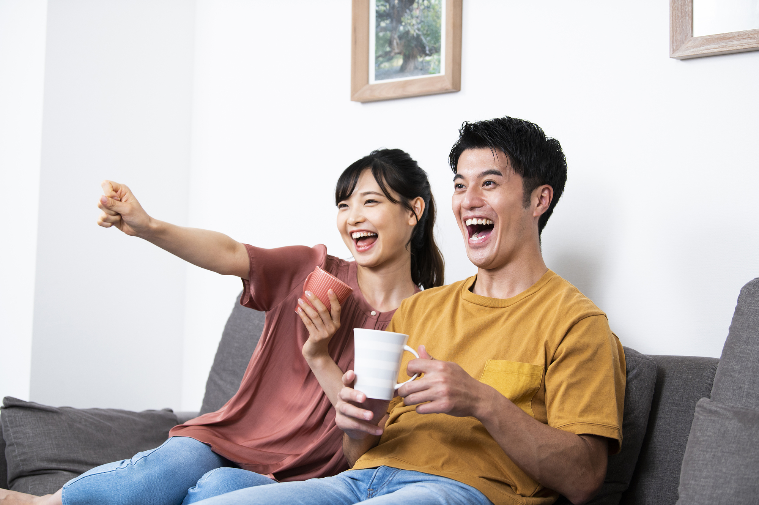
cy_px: 252
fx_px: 1475
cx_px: 380
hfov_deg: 28.9
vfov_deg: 19.4
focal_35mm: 70
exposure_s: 1/250
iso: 800
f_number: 4
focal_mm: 70
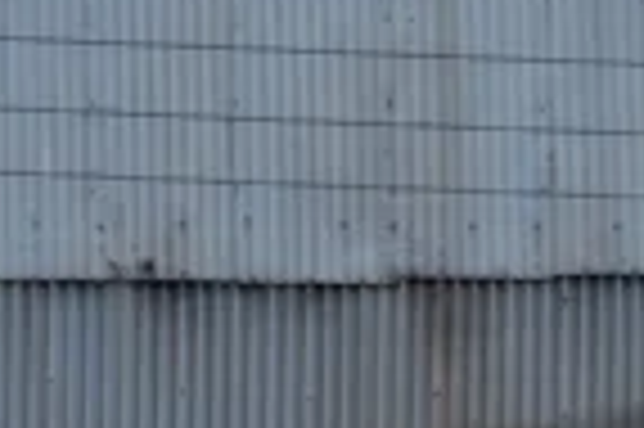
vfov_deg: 2.4
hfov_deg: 3.6
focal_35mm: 566
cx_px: 410
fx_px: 10113
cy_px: 86
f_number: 7.1
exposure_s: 1/500
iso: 200
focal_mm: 72
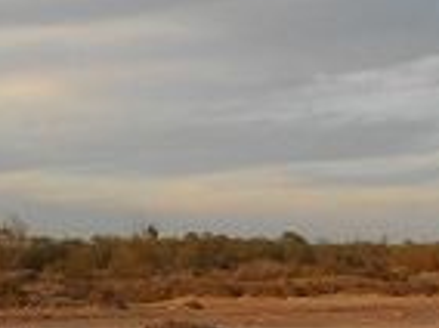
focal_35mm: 117
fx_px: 1481
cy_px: 688
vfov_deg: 11.2
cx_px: 436
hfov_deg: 16.5
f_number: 3.2
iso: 80
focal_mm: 4.6
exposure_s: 1/320
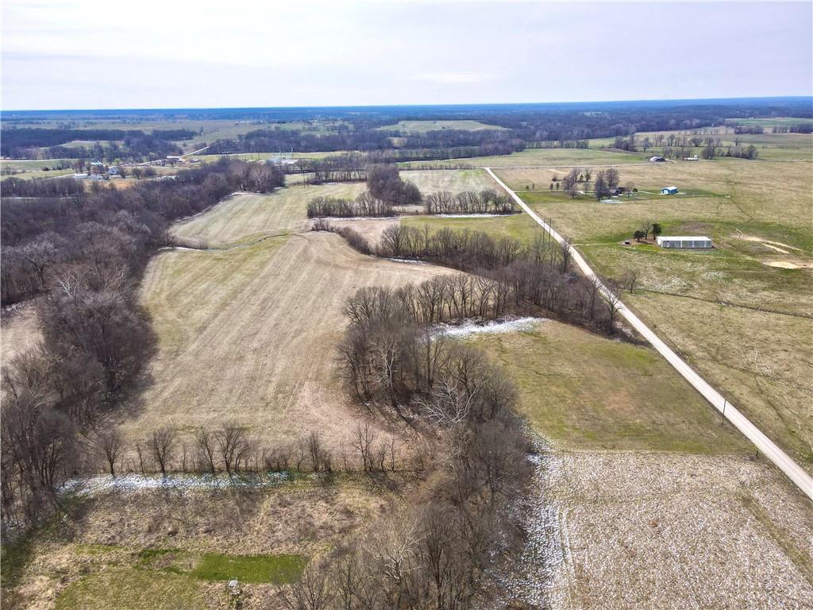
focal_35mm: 24
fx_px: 564
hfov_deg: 71.6
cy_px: 305
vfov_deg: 56.8
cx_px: 406
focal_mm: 4.5
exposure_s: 1/725
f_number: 2.8
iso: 100
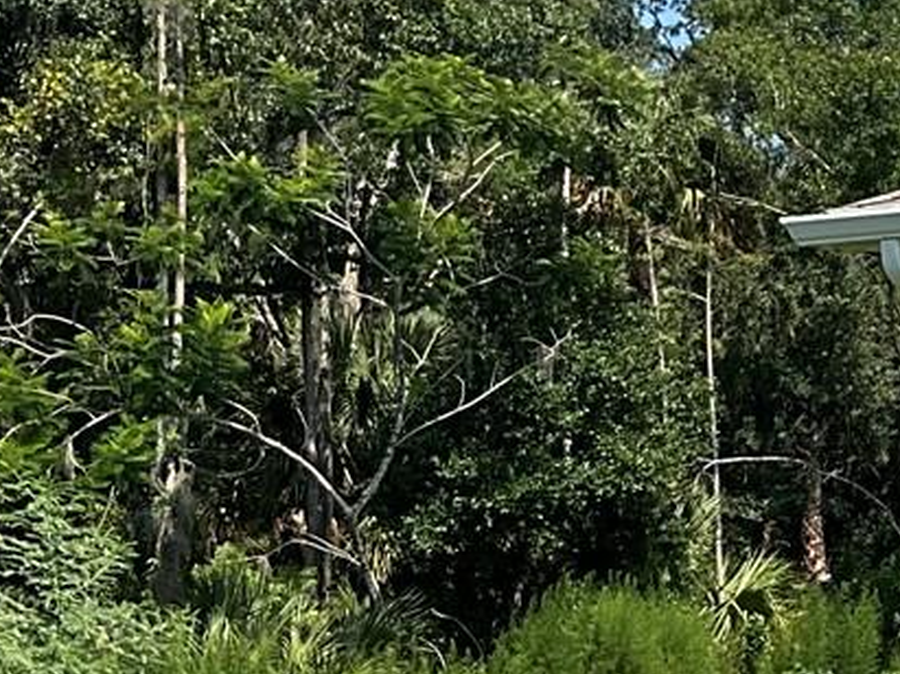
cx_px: 1474
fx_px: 2937
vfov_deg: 13.1
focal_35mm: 113
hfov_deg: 15.6
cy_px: 464
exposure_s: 1/1577
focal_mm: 3
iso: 25
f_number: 1.8
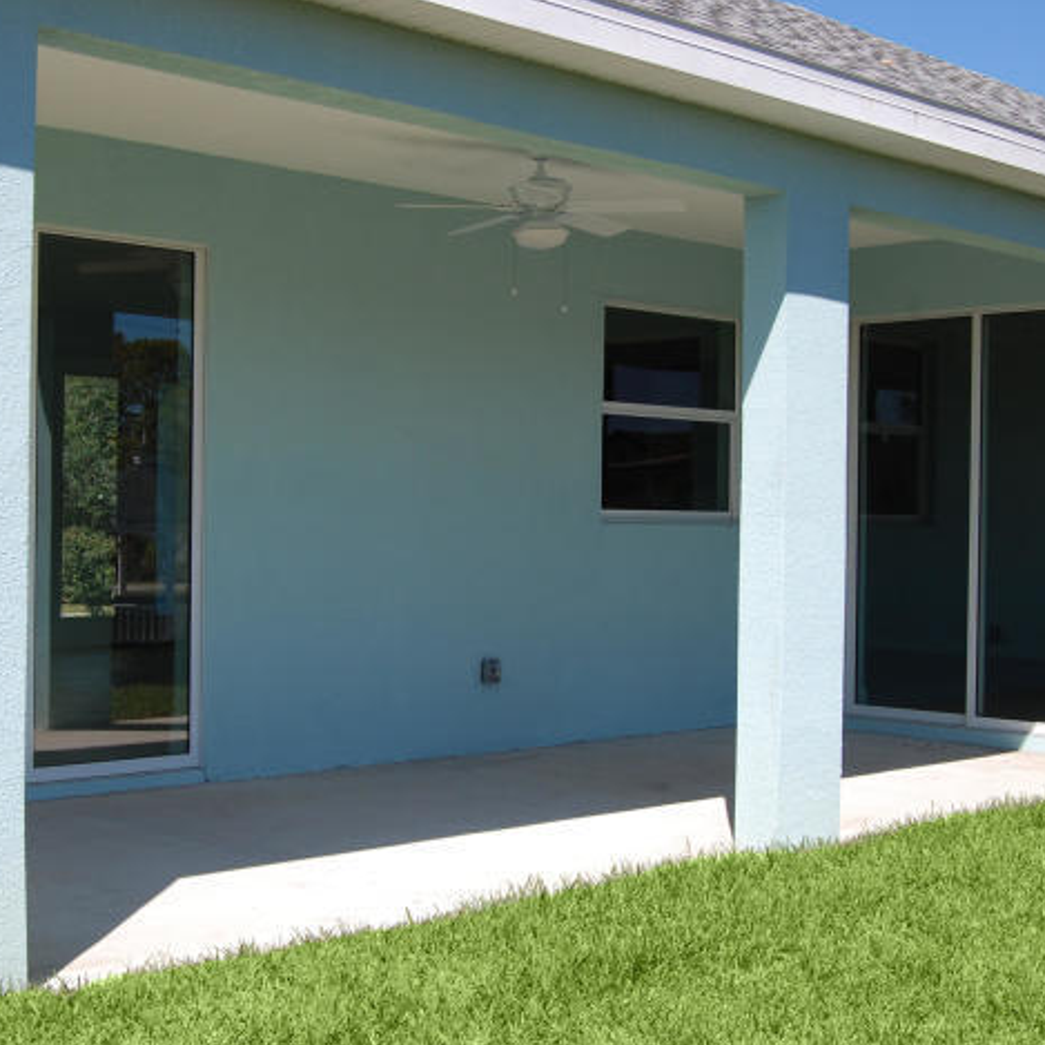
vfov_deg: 33.4
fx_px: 1742
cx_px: 450
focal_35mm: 51
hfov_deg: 33.3
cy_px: 515
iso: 200
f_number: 10
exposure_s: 1/400
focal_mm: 26
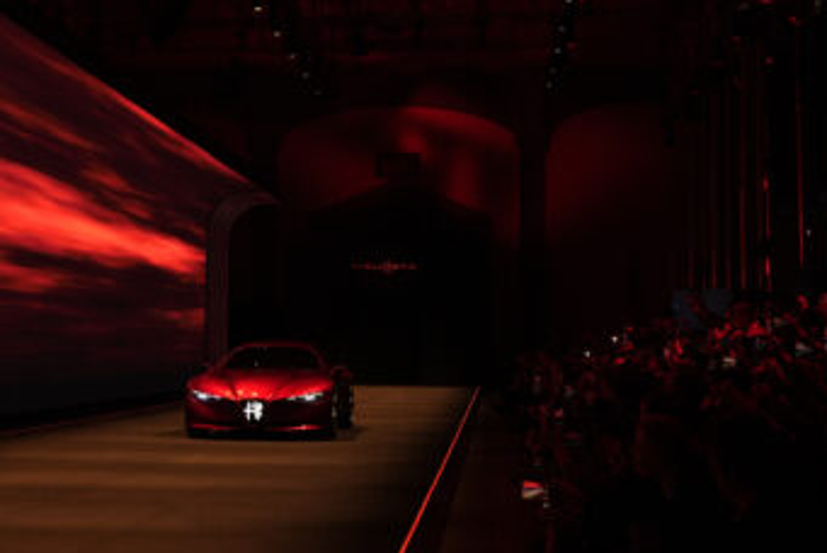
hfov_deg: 48.4
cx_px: 376
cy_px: 255
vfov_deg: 33.4
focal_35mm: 40
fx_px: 920
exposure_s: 1/200
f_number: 3.5
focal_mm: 35
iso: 1000
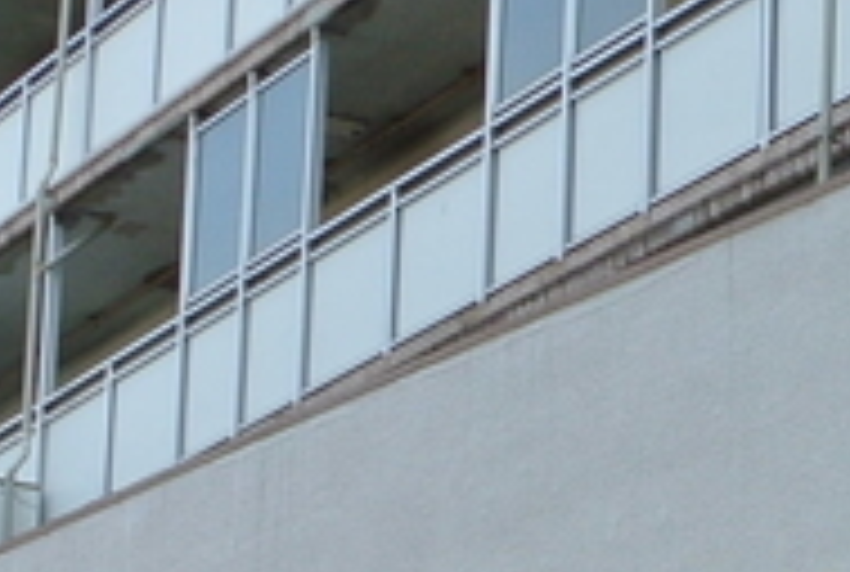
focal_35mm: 171
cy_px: 804
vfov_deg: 7.9
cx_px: 1102
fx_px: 4047
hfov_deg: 11.7
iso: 100
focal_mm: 10
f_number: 4
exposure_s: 1/320
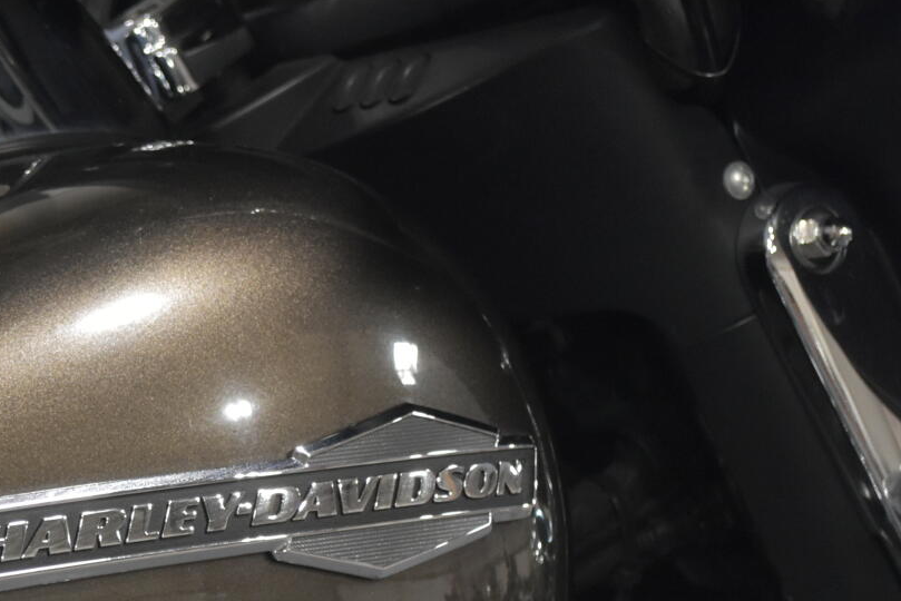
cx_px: -106
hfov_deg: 14.2
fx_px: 3530
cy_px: 551
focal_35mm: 141
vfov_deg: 9.7
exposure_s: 1/25
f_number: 5
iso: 1600
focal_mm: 38
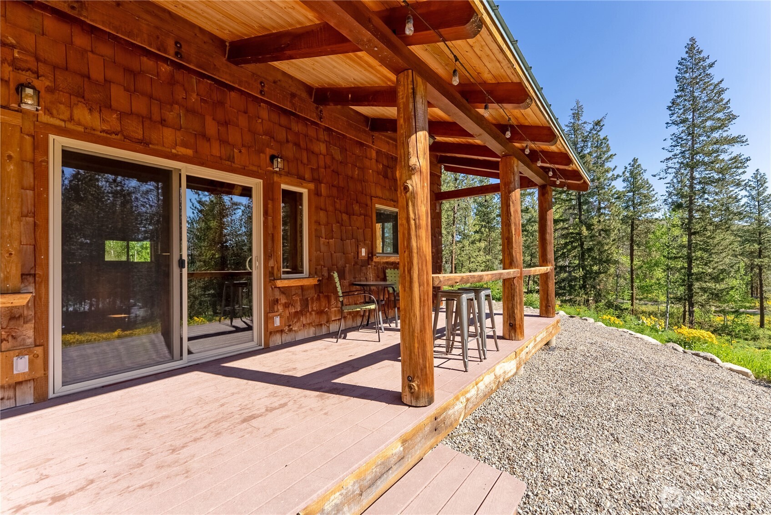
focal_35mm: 15
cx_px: 386
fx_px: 324
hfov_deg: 100.0
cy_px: 258
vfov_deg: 77.0
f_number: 6.3
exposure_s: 1/3200
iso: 100
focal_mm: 15.1
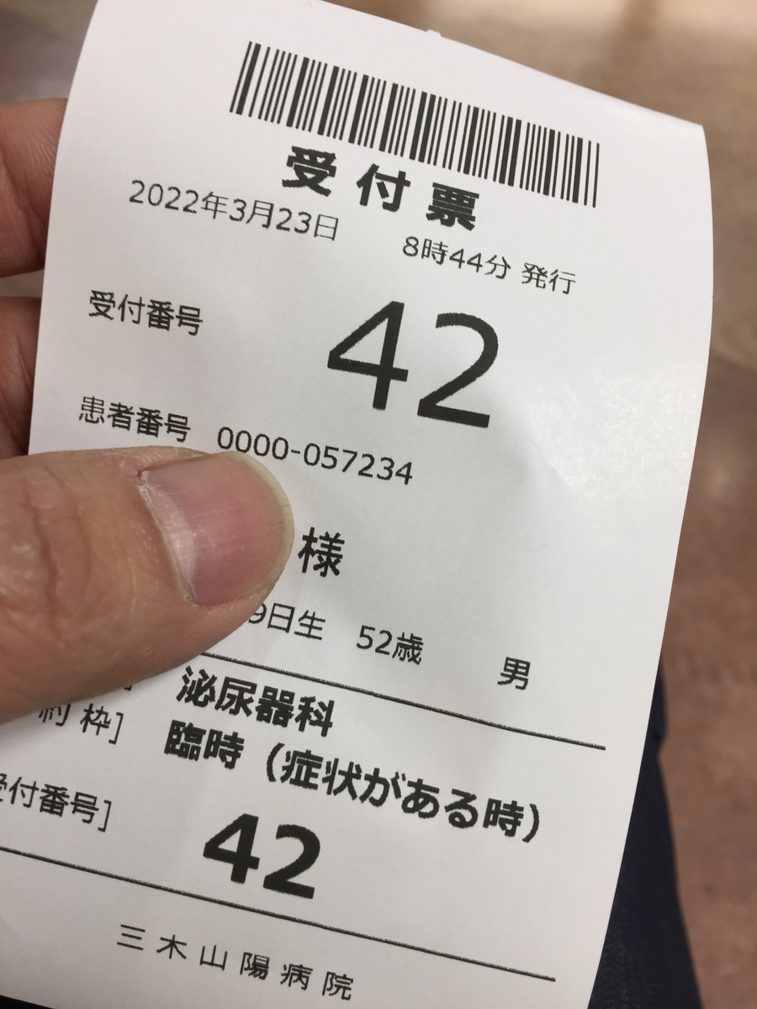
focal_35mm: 29
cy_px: 504
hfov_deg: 48.2
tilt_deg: -53.5
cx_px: 378
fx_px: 846
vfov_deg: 61.7
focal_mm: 4.15
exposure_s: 1/60
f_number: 2.2
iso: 32
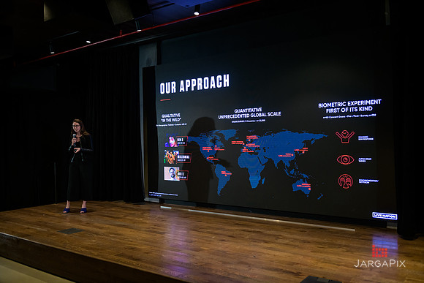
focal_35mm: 32
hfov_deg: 58.7
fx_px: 377
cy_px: 142
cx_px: 212
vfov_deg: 41.1
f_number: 3.2
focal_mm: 32
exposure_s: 1/200
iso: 1250
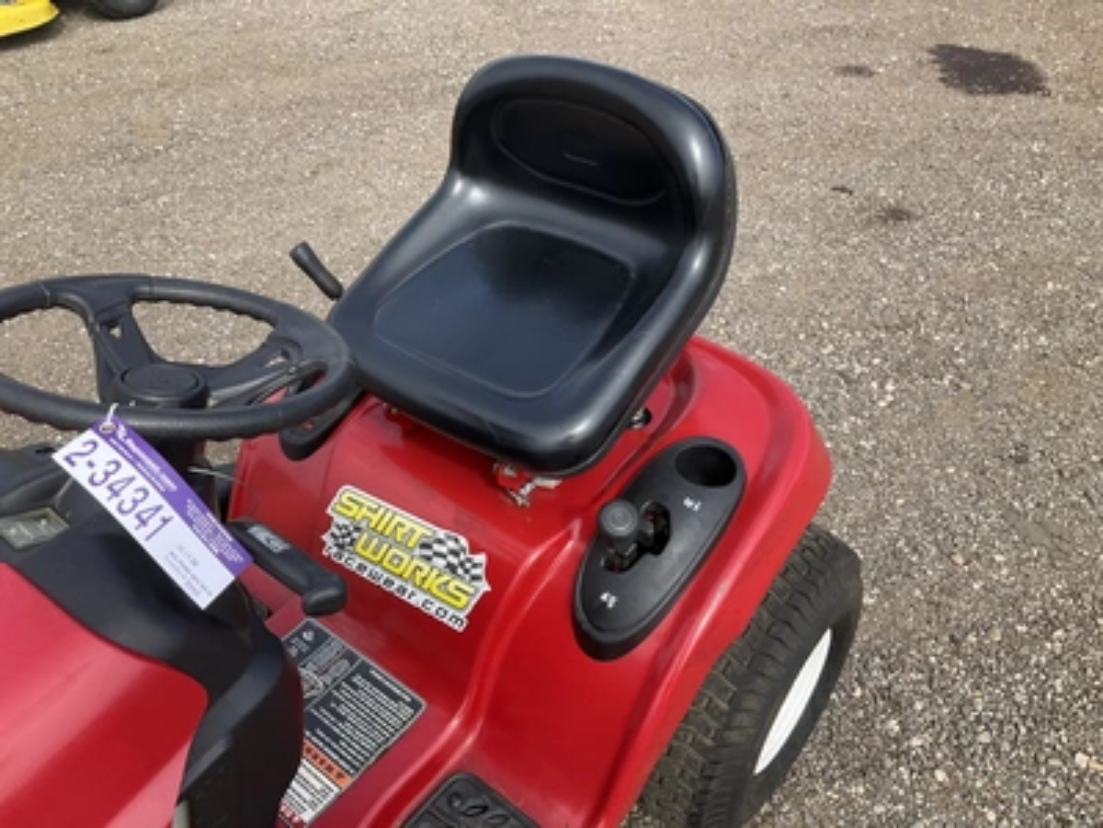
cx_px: 552
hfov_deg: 61.7
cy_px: 414
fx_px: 924
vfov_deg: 48.2
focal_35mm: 29
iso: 25
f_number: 1.8
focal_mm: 3
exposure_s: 1/728
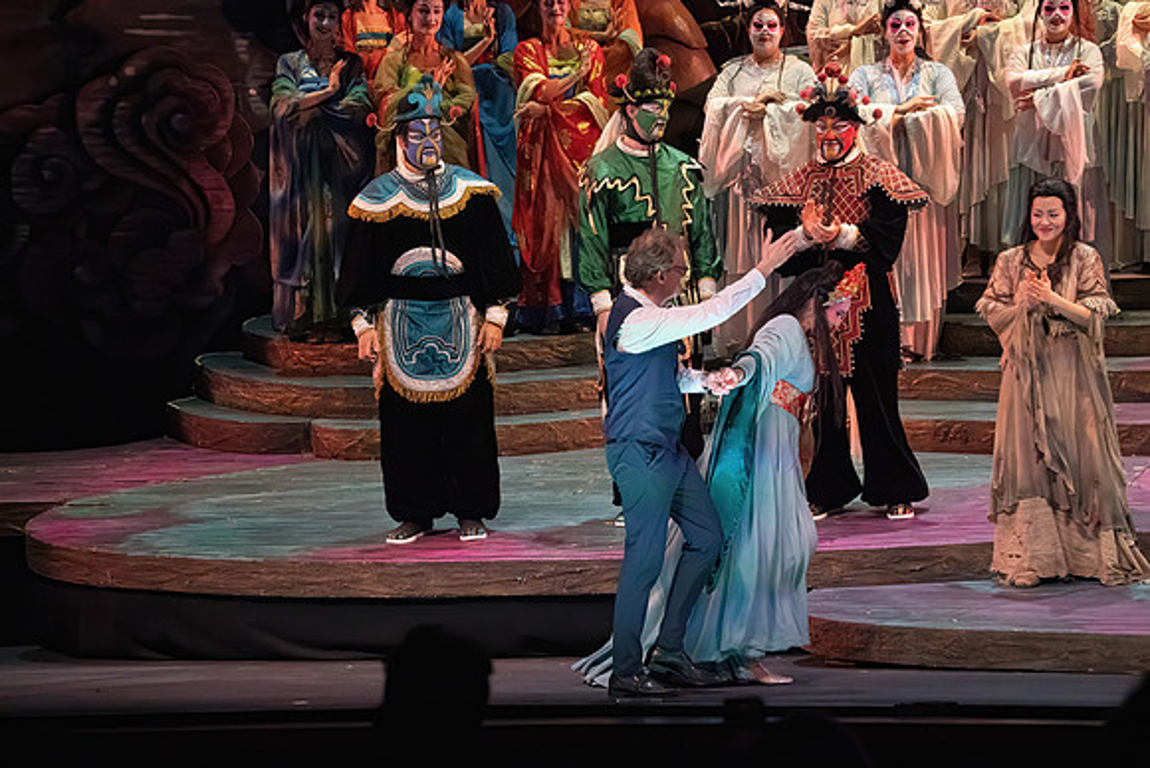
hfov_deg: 10.3
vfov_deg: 6.9
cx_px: 575
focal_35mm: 200
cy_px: 384
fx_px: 6390
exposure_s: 1/1000
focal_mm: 200
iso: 20000
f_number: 10
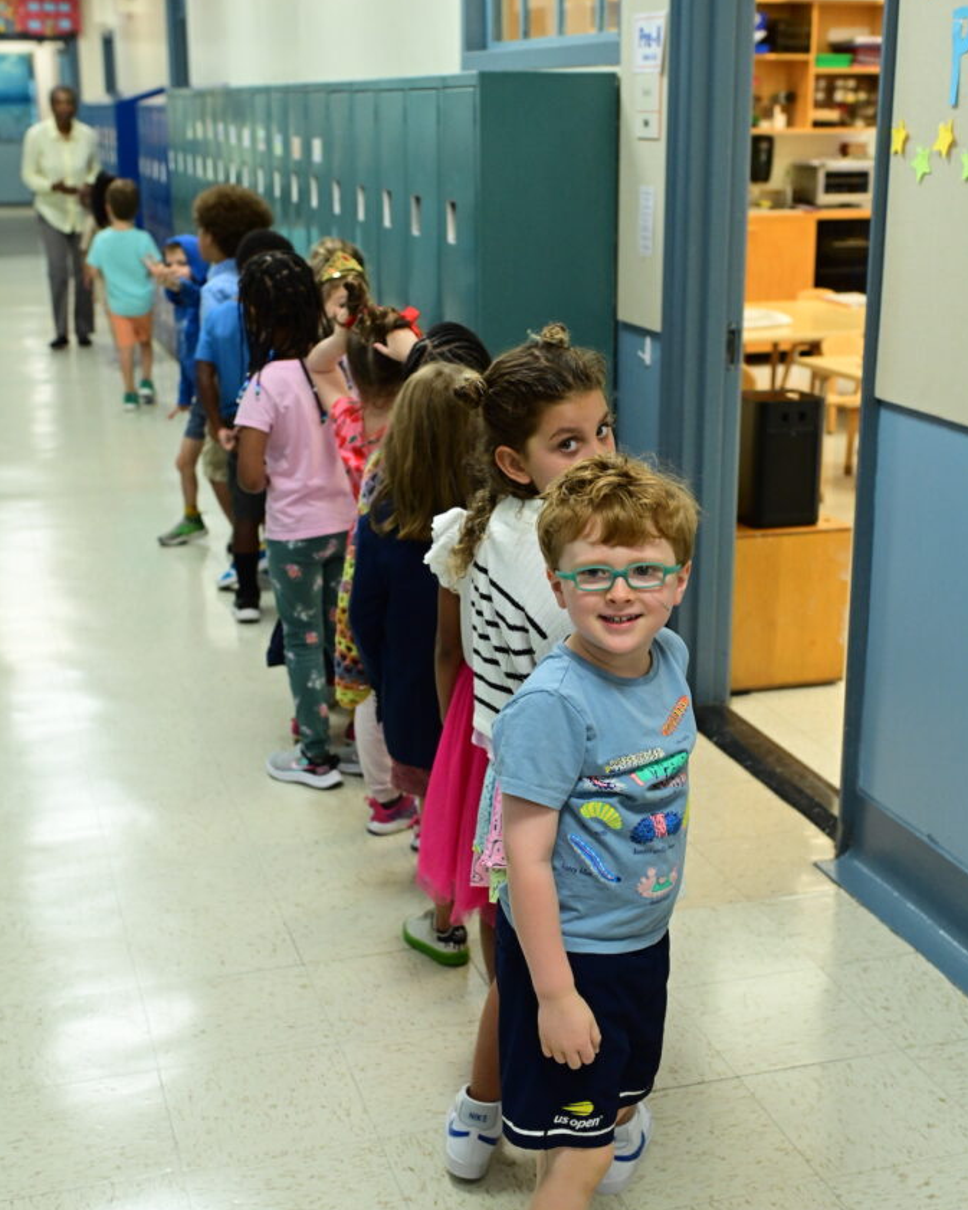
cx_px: 487
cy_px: 626
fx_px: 1719
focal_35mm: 48
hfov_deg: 31.5
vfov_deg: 38.8
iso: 4000
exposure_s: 1/400
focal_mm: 42
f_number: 3.5
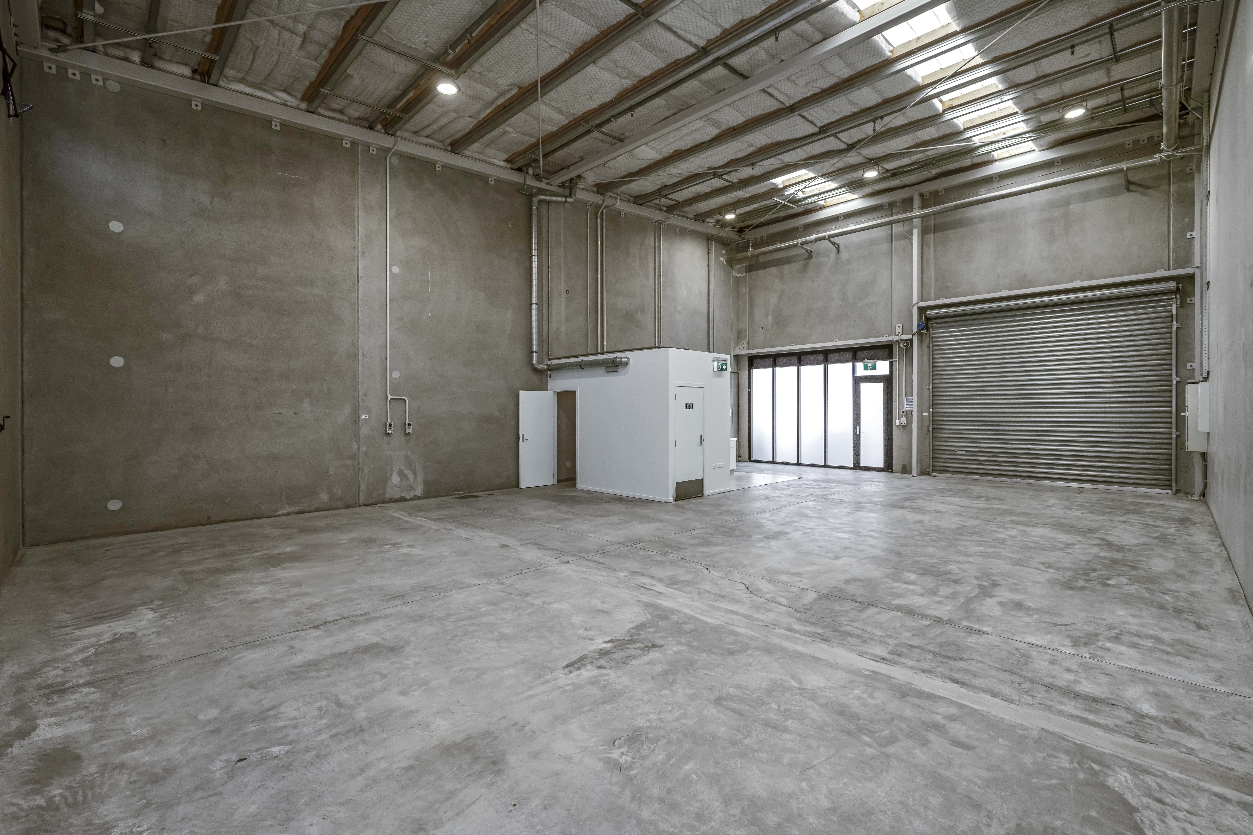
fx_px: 539
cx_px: 626
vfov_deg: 75.5
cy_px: 418
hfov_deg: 98.5
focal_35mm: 16
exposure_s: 1/500
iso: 640
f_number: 5.6
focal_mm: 15.5
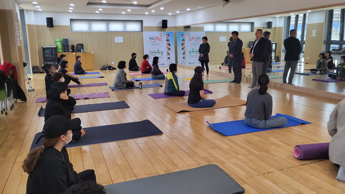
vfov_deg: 40.2
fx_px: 265
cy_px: 92
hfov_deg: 66.1
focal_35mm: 29
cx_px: 172
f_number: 1.8
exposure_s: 1/120
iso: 160
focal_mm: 4.25
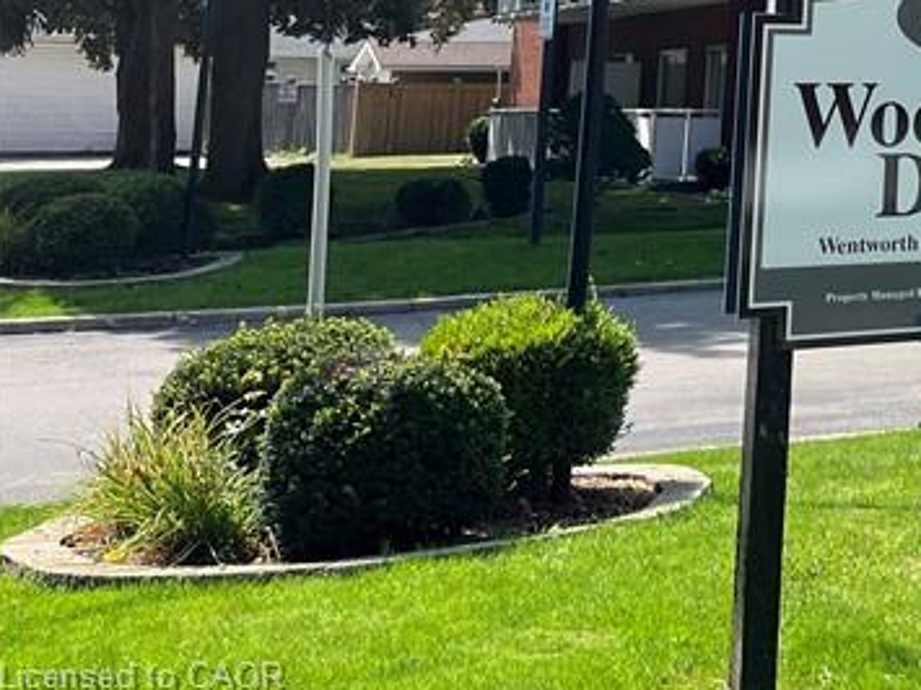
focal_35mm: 75
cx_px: 1321
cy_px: -296
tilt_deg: +11.6
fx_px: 1995
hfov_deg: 22.2
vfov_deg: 17.9
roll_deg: -0.1
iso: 50
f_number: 1.6
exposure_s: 1/1776
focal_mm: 5.1
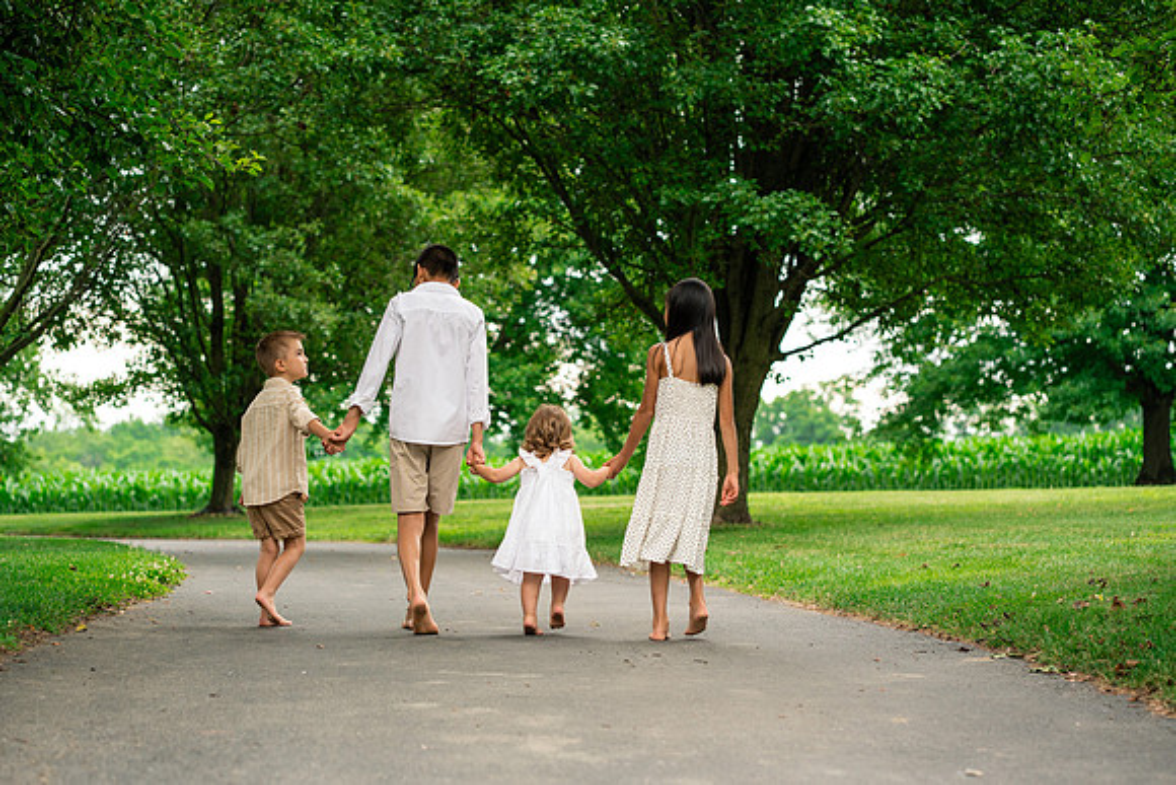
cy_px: 392
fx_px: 2777
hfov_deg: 23.9
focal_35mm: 85
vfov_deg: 16.1
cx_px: 588
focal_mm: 85
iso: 500
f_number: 3.5
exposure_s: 1/500
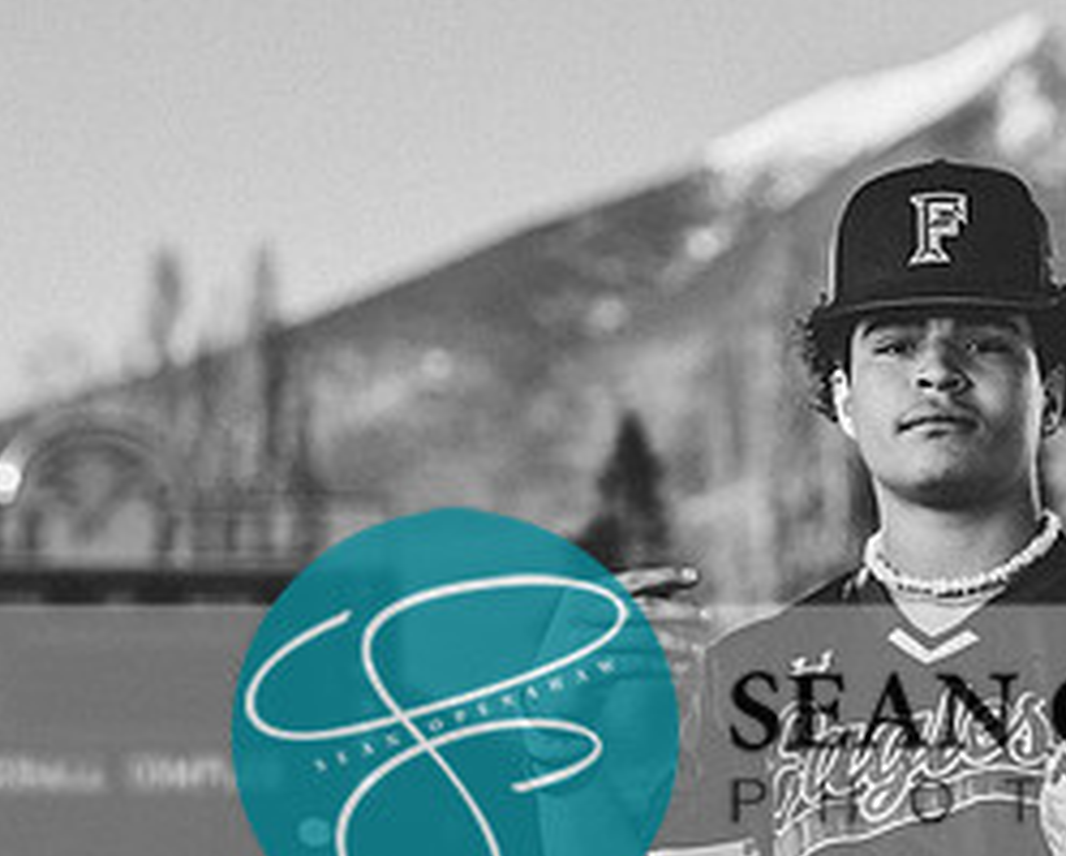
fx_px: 7770
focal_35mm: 246
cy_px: 721
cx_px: 954
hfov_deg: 7.8
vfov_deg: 6.3
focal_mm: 104
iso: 125
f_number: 4.5
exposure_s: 1/800
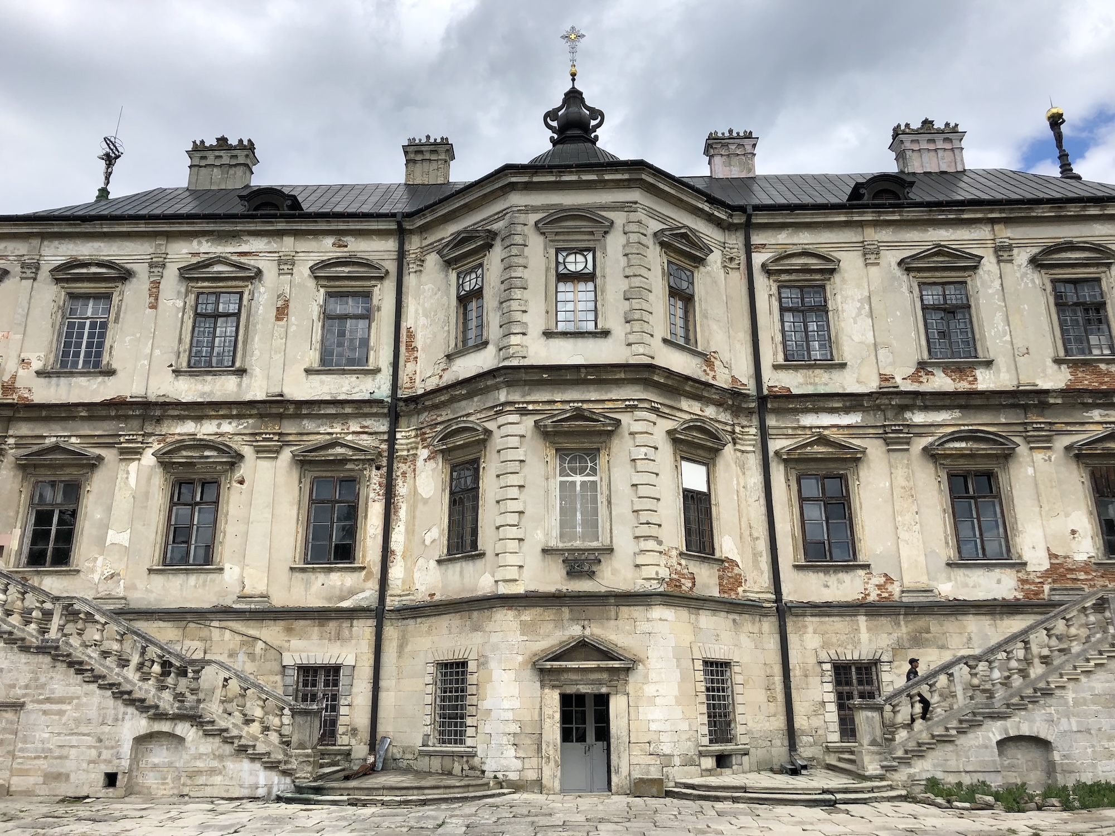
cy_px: 418
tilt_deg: +19.3
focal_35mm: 28
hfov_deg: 63.4
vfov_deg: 49.7
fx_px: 902
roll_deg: -0.4
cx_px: 558
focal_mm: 3.99
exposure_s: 1/2088
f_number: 1.8
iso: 20
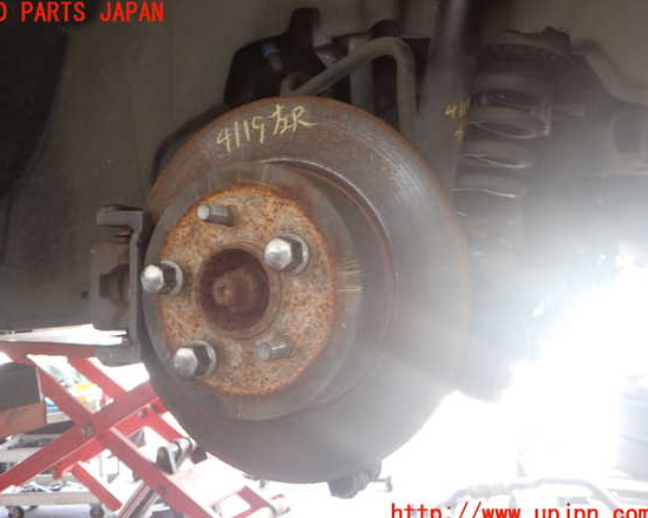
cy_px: 264
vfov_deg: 45.8
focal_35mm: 32
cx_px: 303
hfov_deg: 55.6
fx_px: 614
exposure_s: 1/60
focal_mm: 5.4
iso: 200
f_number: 2.3
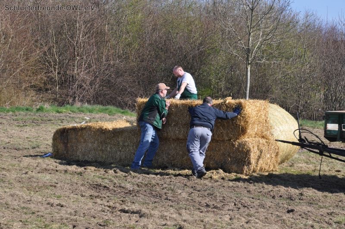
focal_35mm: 98
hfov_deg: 20.9
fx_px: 933
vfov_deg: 14.0
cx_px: 172
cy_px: 114
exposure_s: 1/320
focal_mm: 65
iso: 200
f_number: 9
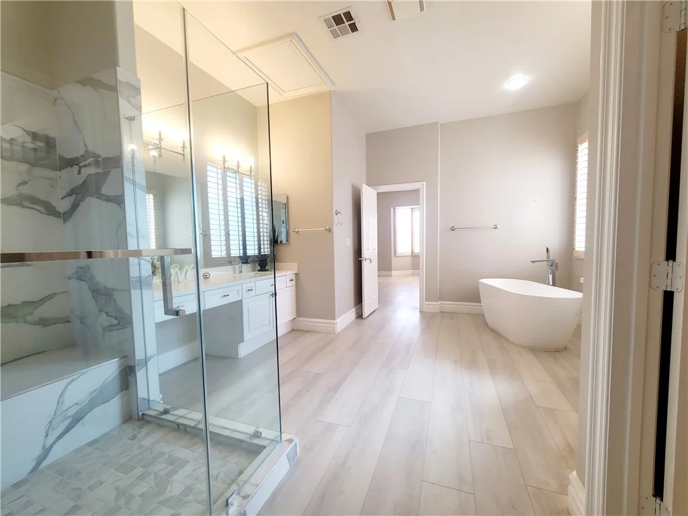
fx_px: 258
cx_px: 344
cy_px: 258
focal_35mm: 13
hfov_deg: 106.2
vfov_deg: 89.9
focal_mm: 2.2
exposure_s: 1/60.2
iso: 64
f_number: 2.2
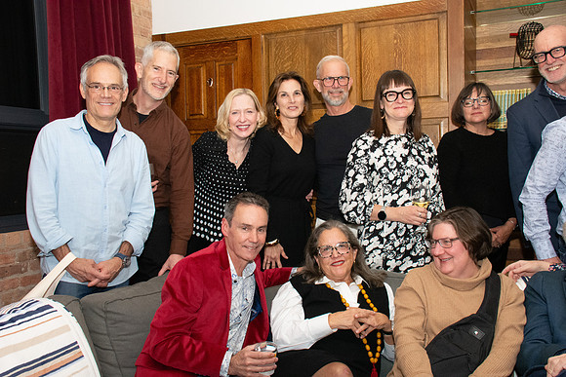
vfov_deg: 35.5
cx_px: 283
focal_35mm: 38
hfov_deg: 51.3
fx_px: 590
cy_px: 188
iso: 5000
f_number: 9
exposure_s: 1/200
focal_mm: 25
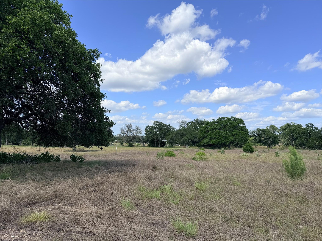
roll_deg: -0.2
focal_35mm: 24
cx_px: 161
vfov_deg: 56.8
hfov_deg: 71.6
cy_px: 120
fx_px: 223
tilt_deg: +3.7
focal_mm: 6.76
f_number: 1.78
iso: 80
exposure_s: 1/5319
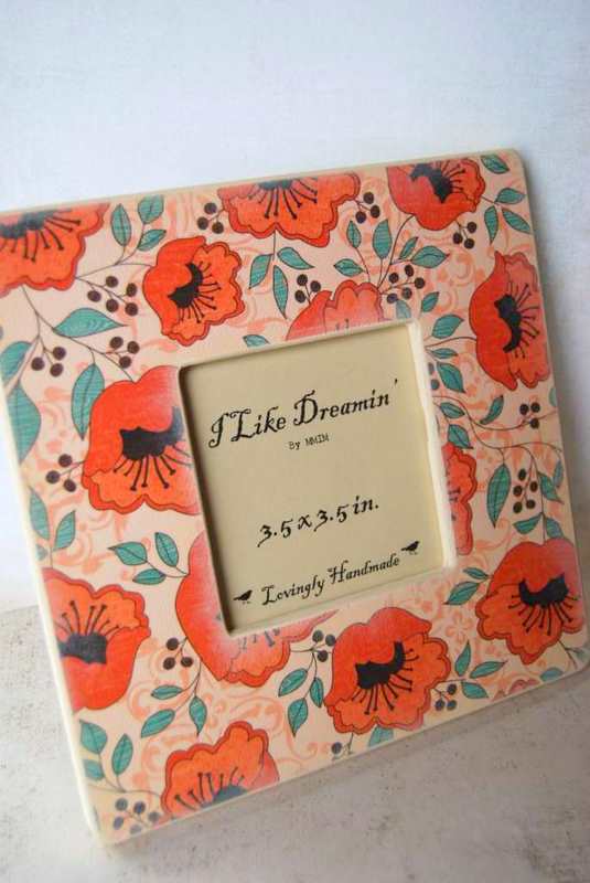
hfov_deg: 29.9
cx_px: 295
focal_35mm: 45
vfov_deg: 43.6
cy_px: 442
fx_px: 1104
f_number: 4.2
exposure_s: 1/50
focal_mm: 30
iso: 200
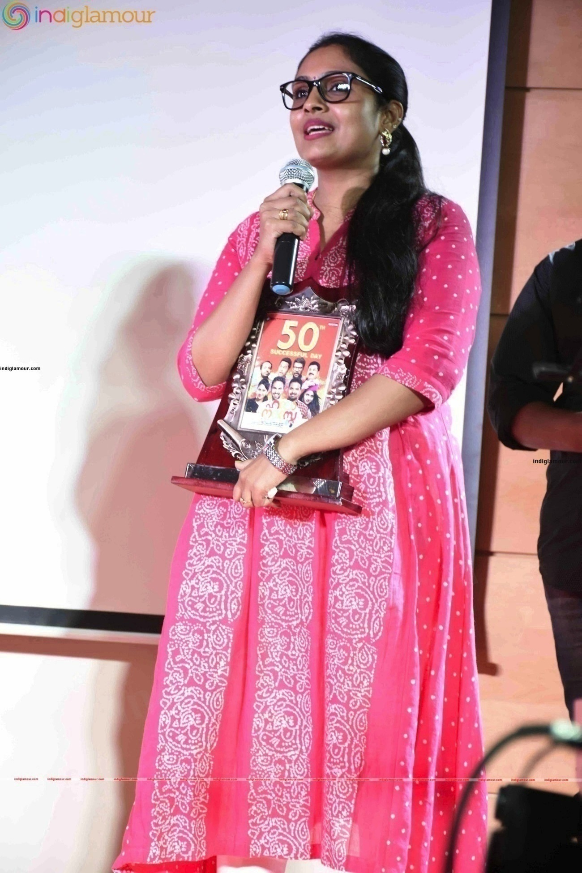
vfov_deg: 20.6
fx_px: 2401
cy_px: 436
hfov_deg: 13.8
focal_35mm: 99
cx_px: 291
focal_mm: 66
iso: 1000
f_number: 5
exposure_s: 1/100
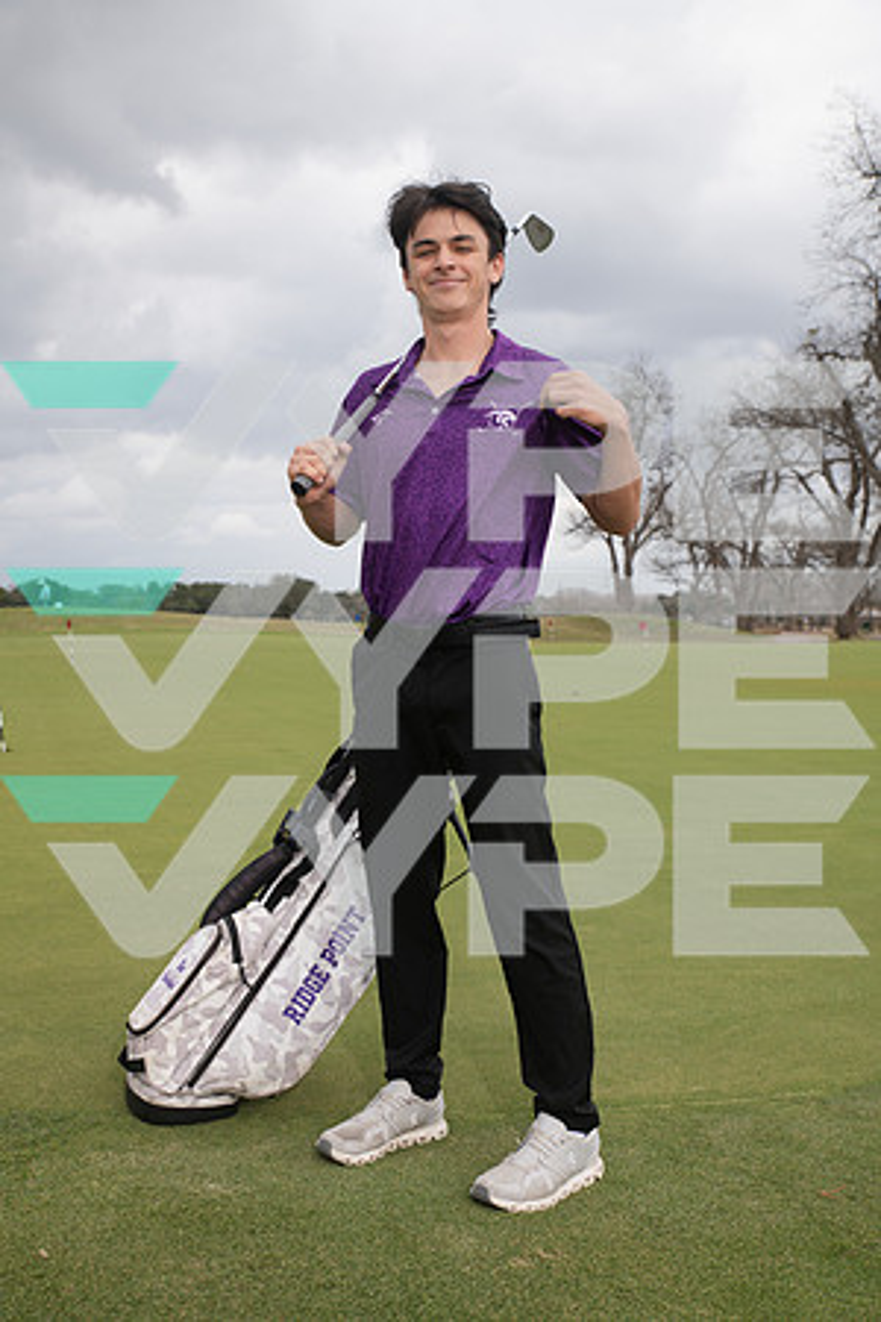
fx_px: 1395
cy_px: 661
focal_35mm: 38
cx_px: 440
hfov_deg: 35.1
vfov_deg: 50.7
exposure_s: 1/320
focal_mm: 38
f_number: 6.3
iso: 80
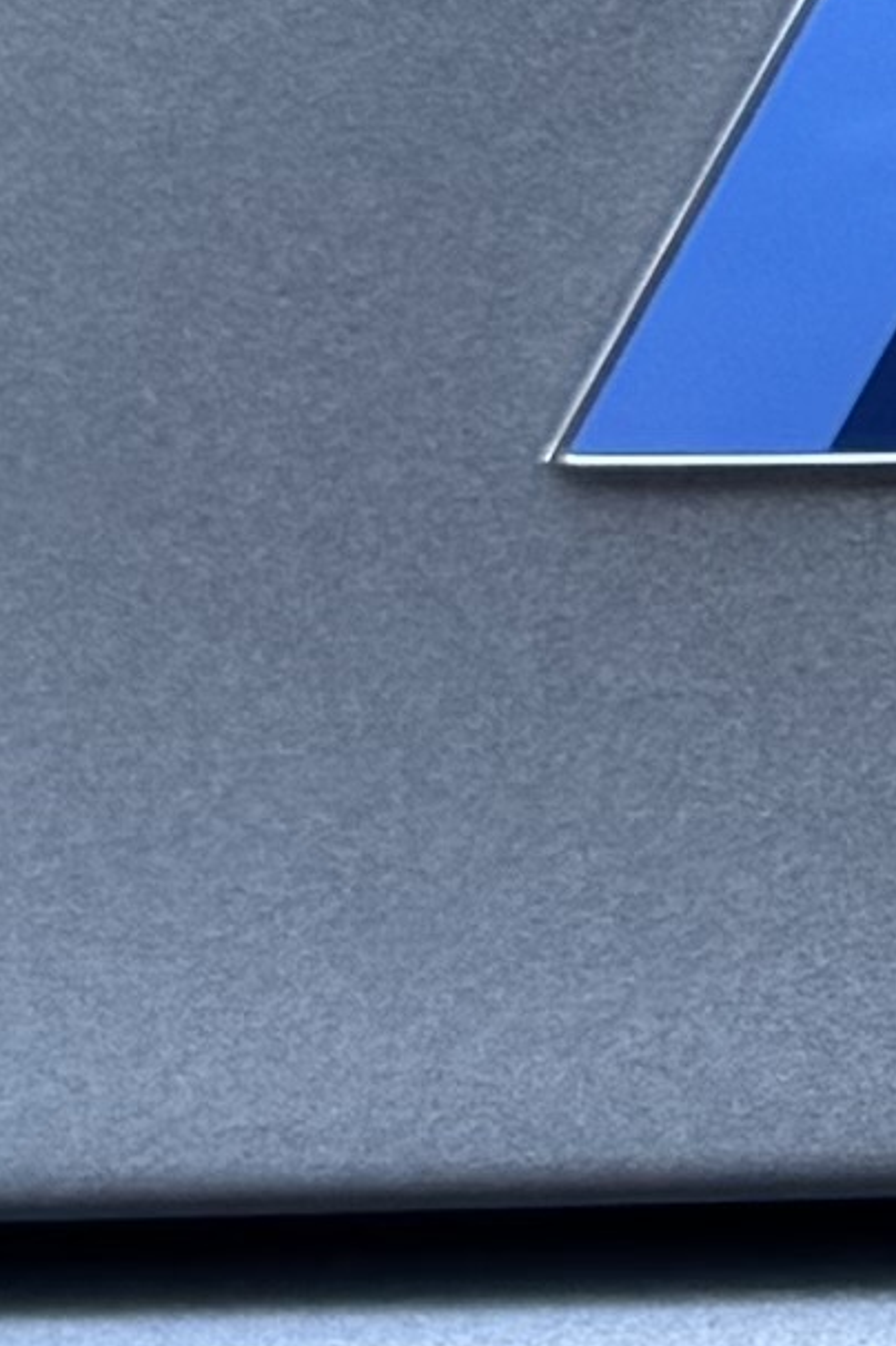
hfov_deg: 5.5
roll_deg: +1.0
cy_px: 459
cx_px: 2781
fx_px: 8783
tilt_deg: -0.1
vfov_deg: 8.8
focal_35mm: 235
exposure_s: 1/121
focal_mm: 6.76
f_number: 1.78
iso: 80
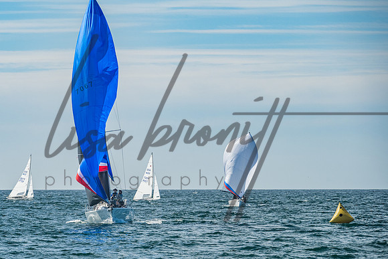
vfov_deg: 5.3
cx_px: 139
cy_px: 165
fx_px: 2771
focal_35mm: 257
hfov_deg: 8.0
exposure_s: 1/640
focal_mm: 200
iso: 400
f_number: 10
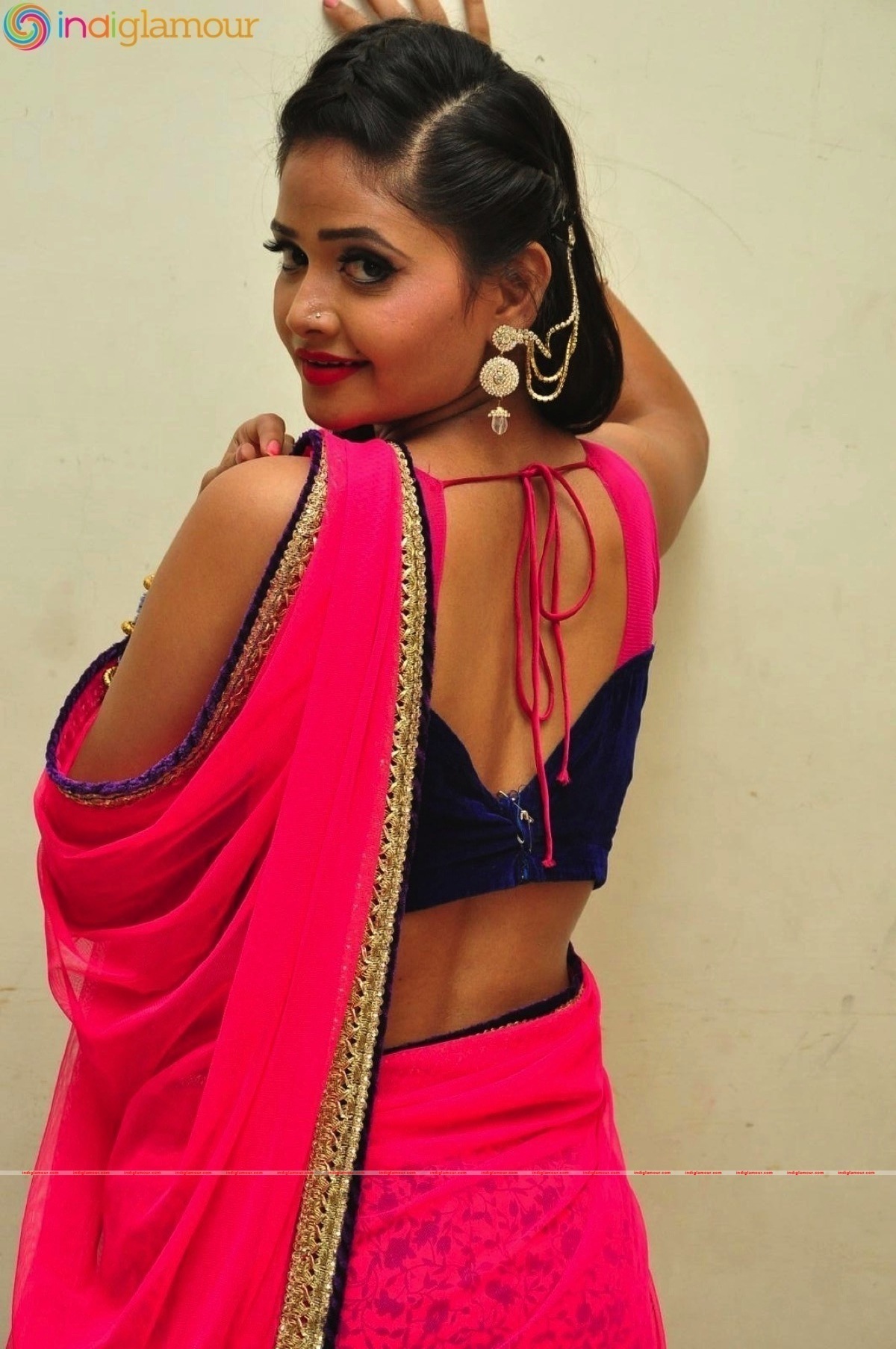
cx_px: 448
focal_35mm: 87
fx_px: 3255
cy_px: 674
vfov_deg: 23.4
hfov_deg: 15.7
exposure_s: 1/125
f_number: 7.1
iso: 1600
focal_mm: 58
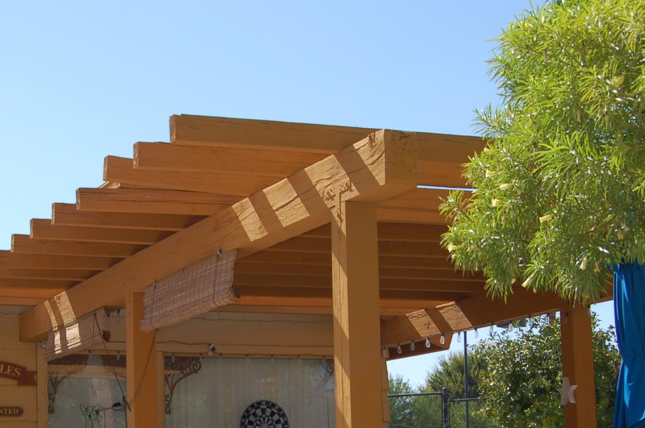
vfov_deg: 17.1
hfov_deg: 25.6
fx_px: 1414
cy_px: 324
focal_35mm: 79
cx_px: 218
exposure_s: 1/500
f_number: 6.3
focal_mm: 26
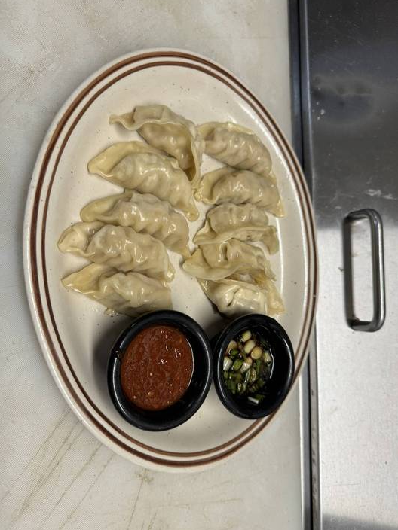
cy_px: 268
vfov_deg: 69.4
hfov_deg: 54.9
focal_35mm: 25
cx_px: 194
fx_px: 383
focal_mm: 6.76
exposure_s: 1/120
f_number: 1.78
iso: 125
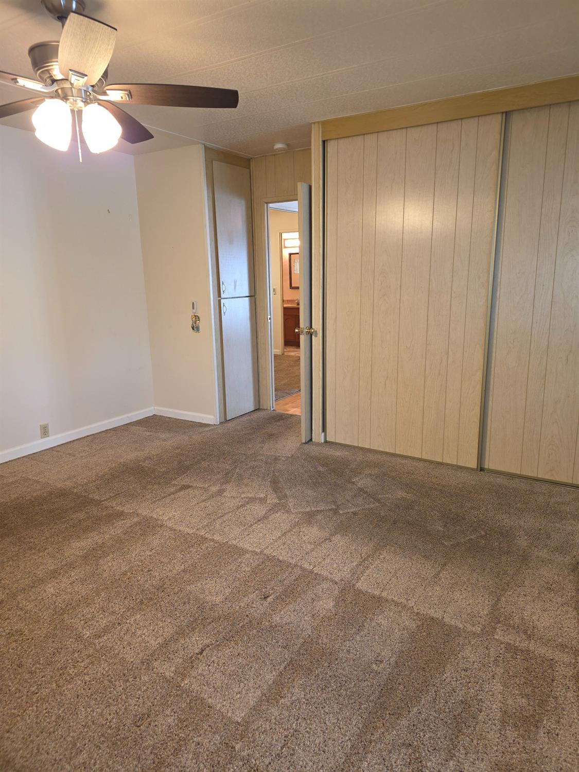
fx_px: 513
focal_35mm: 23
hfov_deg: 58.9
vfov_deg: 73.9
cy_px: 386
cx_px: 290
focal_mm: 6.3
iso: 100
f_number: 1.7
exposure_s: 1/30
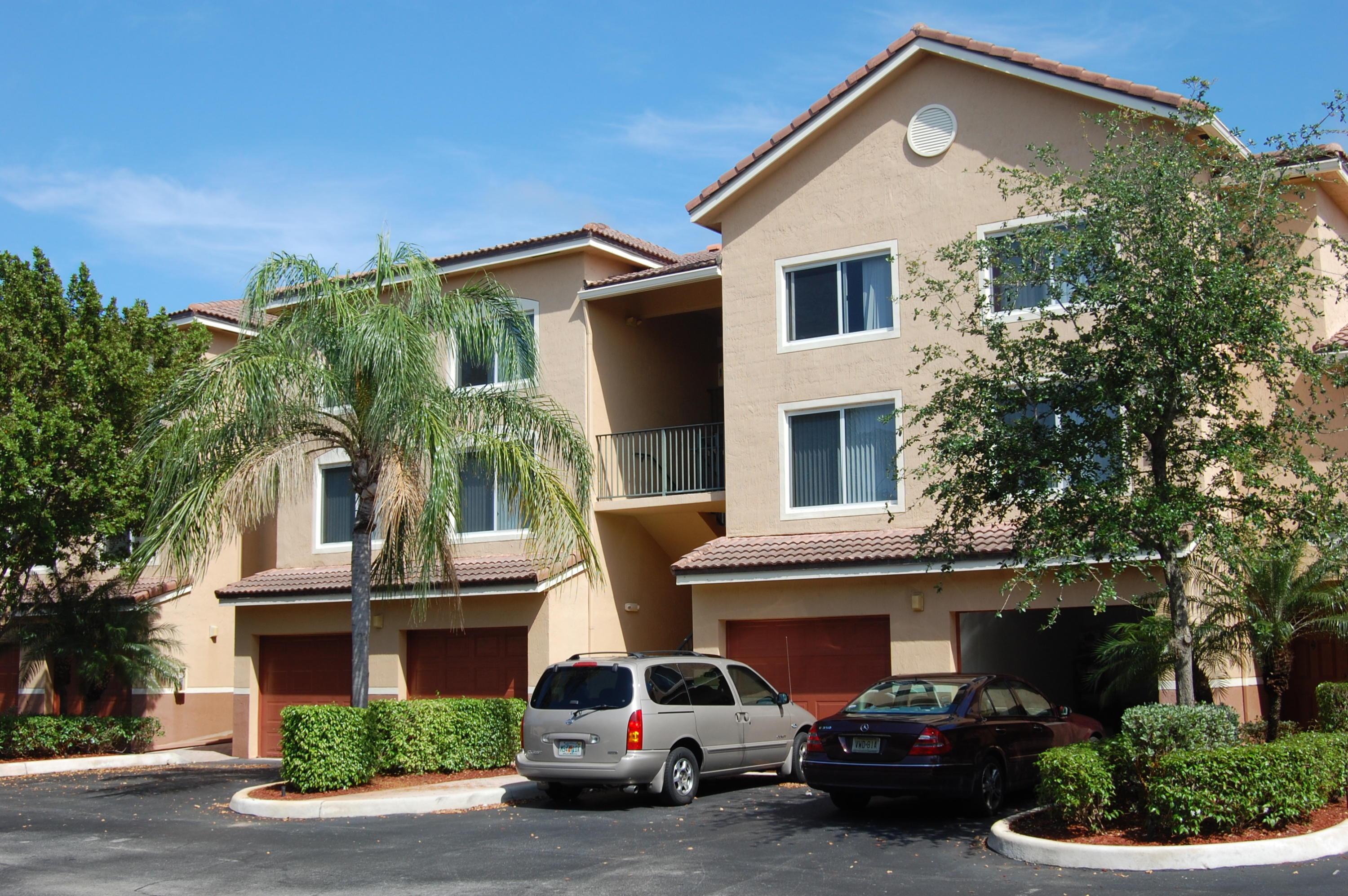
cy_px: 448
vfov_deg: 31.8
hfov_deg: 46.4
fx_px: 1571
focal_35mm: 42
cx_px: 674
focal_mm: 28
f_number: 9
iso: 200
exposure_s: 1/320
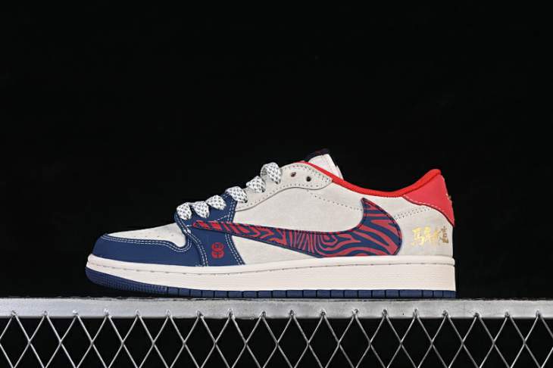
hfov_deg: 27.0
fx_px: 1152
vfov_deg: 18.2
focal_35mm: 75
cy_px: 184
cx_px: 276
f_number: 8
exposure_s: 1/80
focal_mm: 50
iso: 160
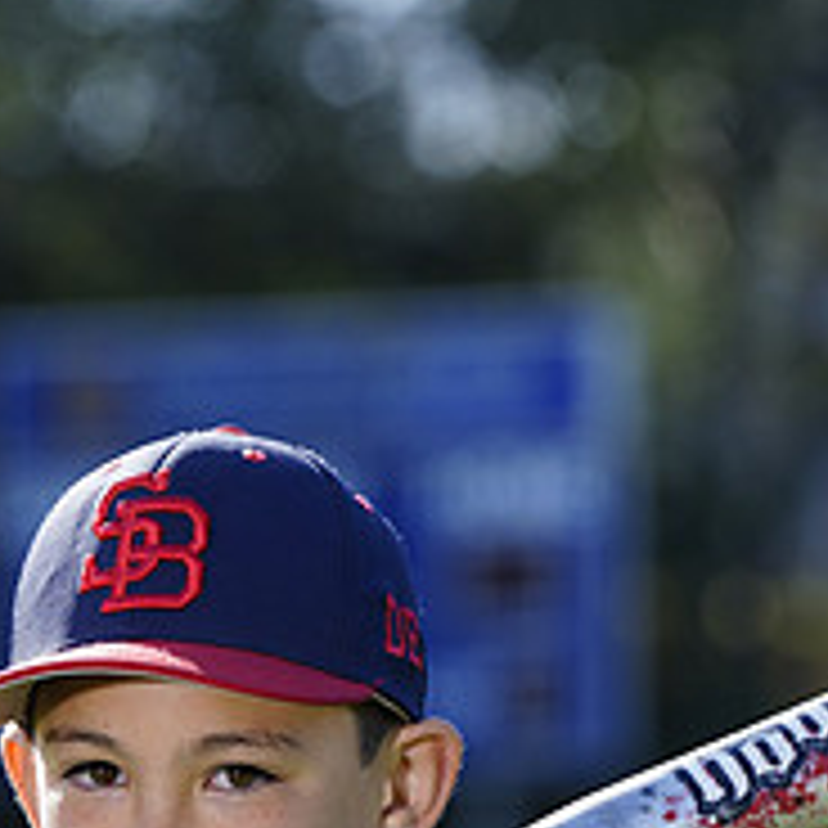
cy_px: 1166
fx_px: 13639
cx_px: 331
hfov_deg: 3.5
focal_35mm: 504
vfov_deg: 3.5
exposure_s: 1/250
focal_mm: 188
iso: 100
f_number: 5
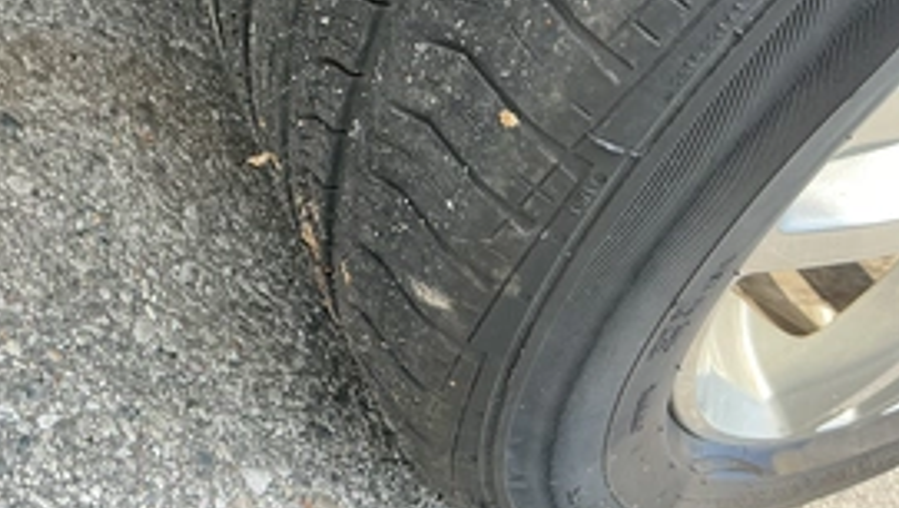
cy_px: 66
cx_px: 345
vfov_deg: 25.9
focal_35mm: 45
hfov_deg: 45.1
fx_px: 1074
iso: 25
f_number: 1.8
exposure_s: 1/215
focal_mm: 3
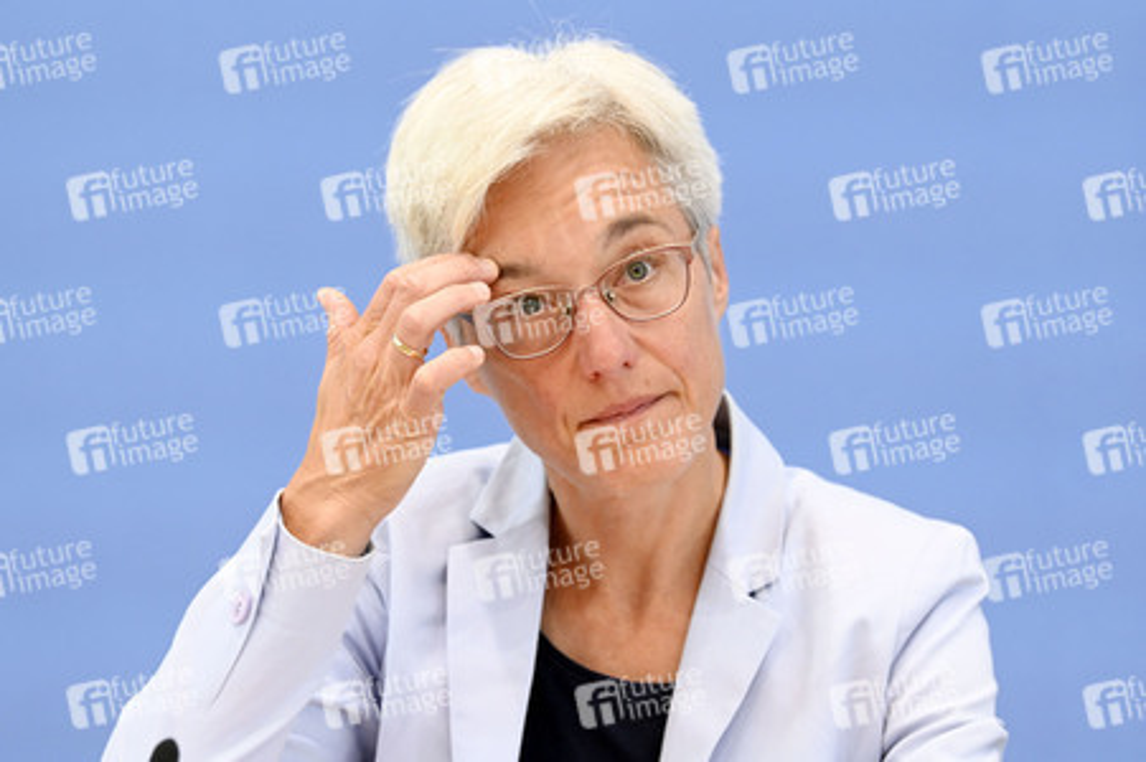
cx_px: 573
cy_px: 381
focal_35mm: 145
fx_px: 4612
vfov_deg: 9.4
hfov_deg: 14.2
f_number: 5.6
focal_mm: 145
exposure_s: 1/500
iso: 4000
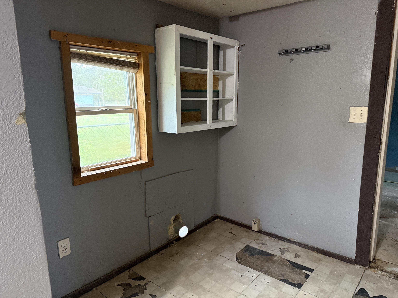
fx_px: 276
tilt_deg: -9.2
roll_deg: +0.6
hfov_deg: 71.6
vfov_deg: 56.8
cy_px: 149
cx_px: 199
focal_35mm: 24
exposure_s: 1/40
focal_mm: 6.76
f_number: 1.78
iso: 640
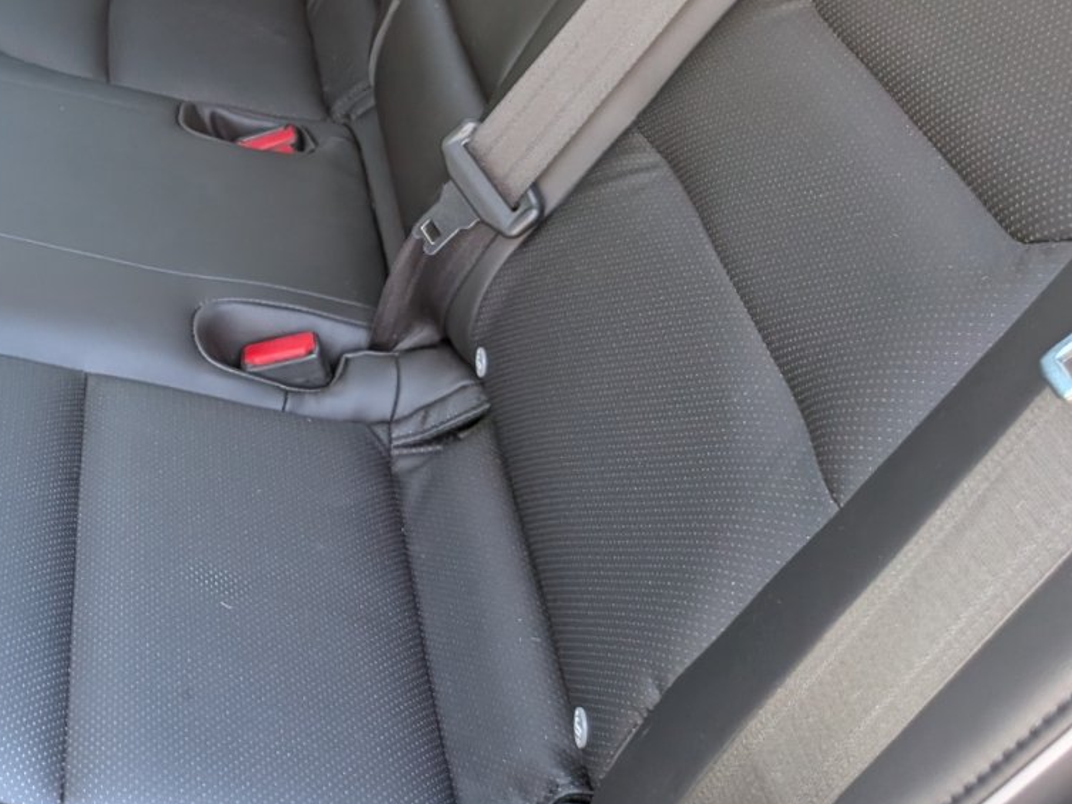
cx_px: -44
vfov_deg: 27.9
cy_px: 148
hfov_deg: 33.6
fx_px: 1580
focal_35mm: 51
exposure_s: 1/473
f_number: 1.68
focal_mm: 6.9
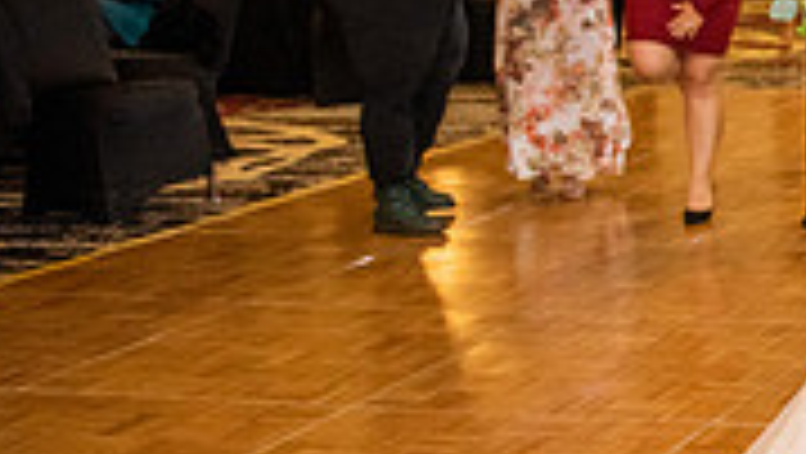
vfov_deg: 12.7
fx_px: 2032
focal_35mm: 95
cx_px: 1274
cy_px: 34
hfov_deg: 19.1
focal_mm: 28
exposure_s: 1/250
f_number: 2.8
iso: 1600
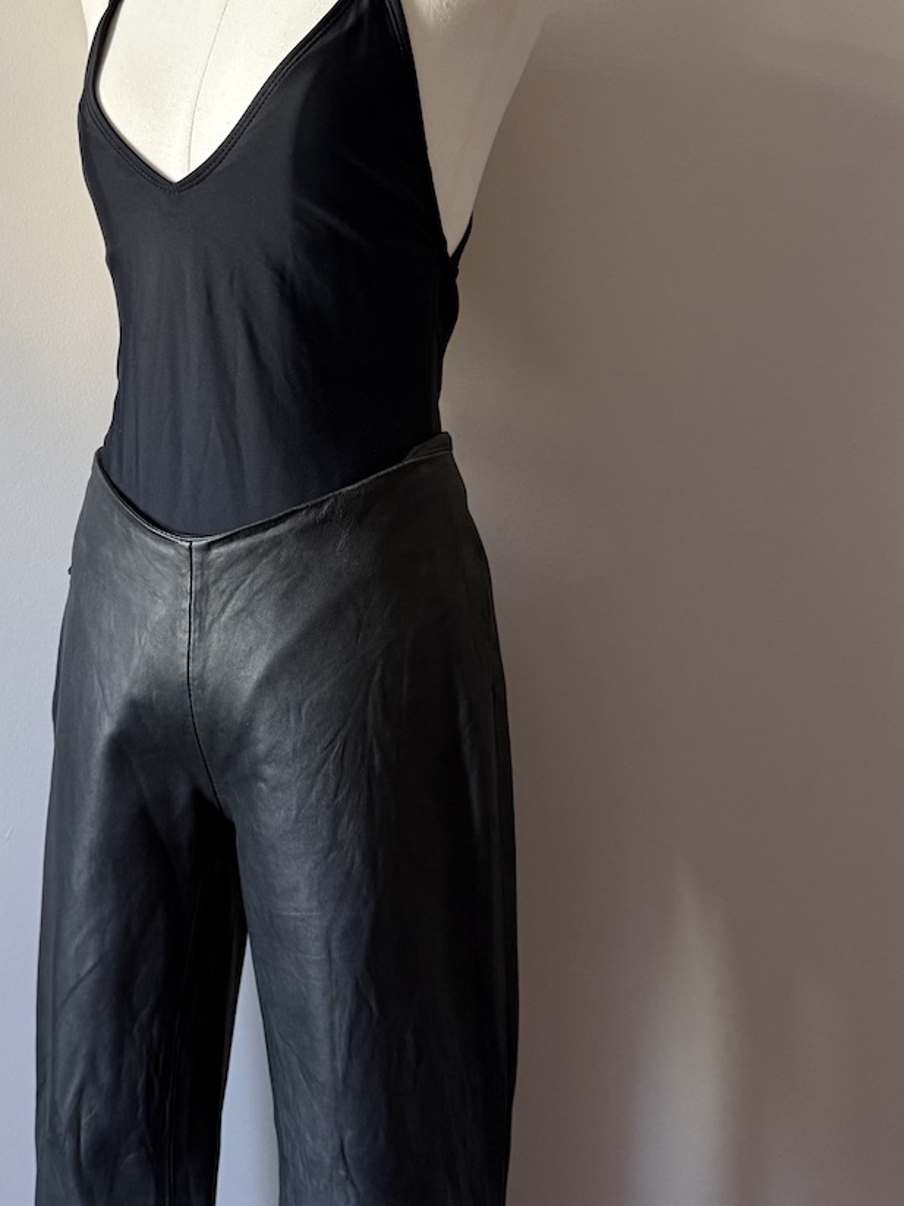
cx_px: 315
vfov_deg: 44.2
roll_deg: -1.0
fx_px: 1463
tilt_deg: +1.1
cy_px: 413
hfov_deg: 34.1
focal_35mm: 42
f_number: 1.78
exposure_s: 1/60
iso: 400
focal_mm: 6.76
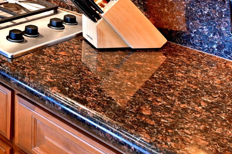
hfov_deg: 28.2
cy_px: -107
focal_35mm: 57
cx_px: -78
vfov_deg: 19.2
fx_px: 367
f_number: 9
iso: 100
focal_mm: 16
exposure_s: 1
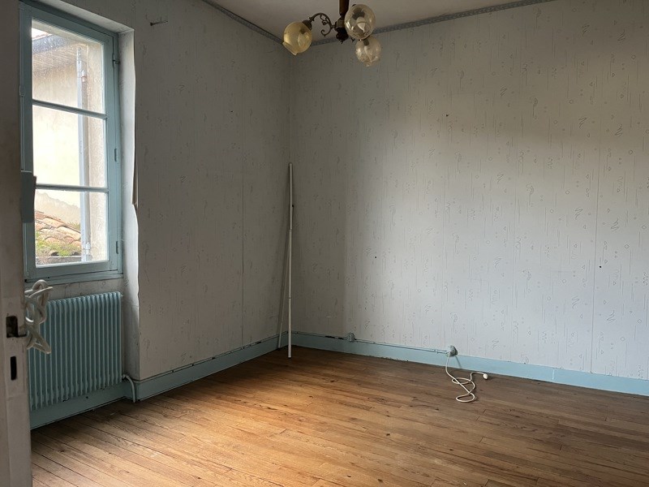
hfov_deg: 67.3
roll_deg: -0.3
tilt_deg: -3.7
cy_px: 244
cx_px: 324
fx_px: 487
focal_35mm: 26
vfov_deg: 53.1
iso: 250
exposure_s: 1/60
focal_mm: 5.1
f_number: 1.6
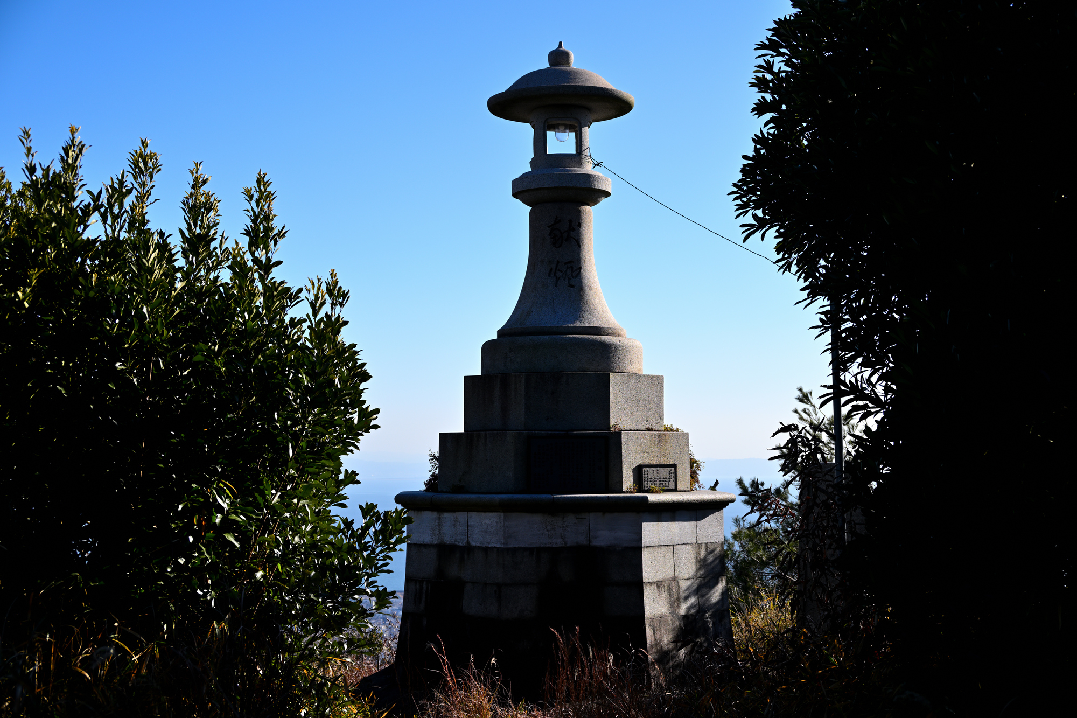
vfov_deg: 26.5
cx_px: 538
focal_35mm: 51
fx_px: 1526
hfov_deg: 38.9
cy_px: 359
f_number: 5.6
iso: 100
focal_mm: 51
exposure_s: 1/320
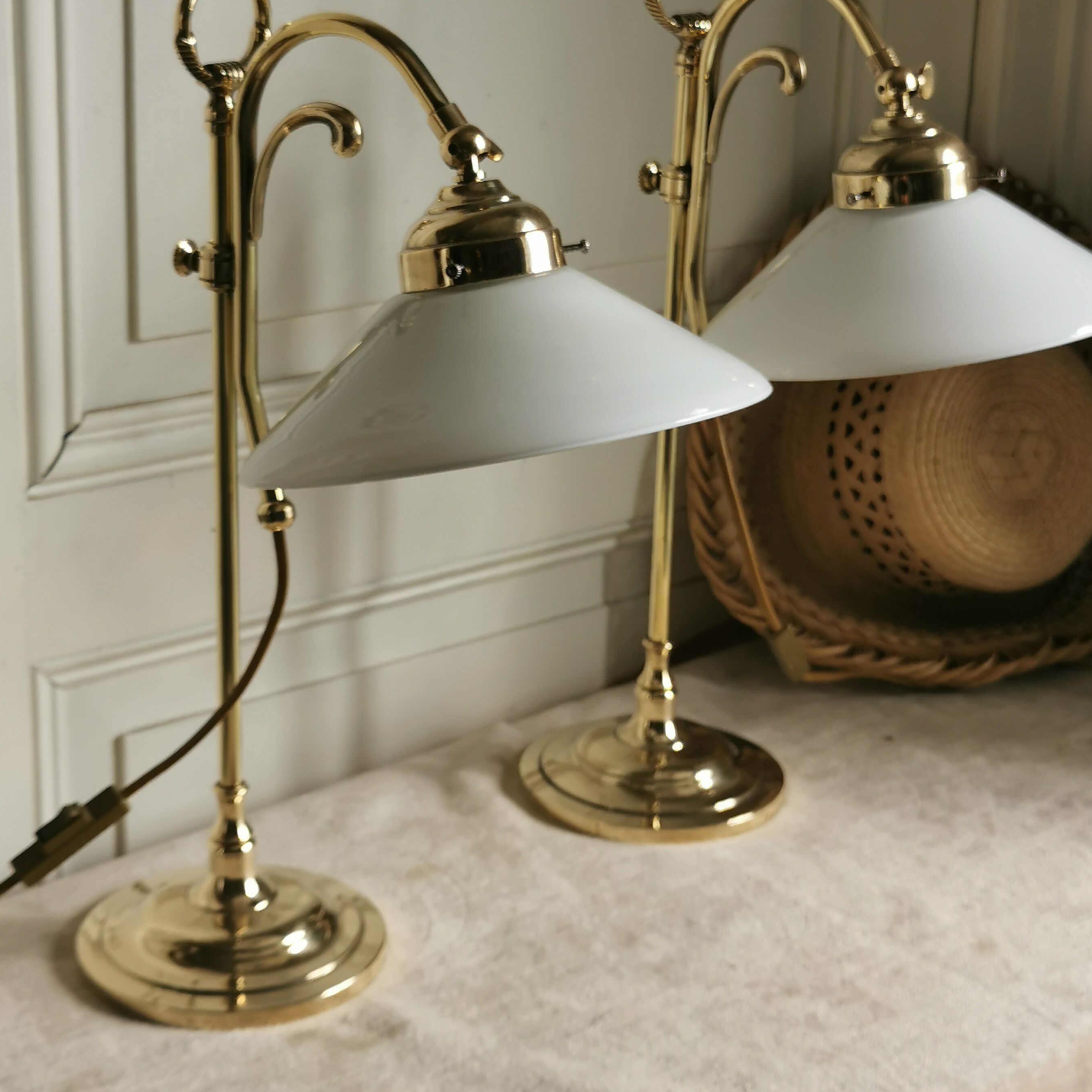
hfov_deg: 25.7
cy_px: 413
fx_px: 2391
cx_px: 550
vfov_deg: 25.7
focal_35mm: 67
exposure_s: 1/173
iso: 50
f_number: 1.8
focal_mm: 5.58
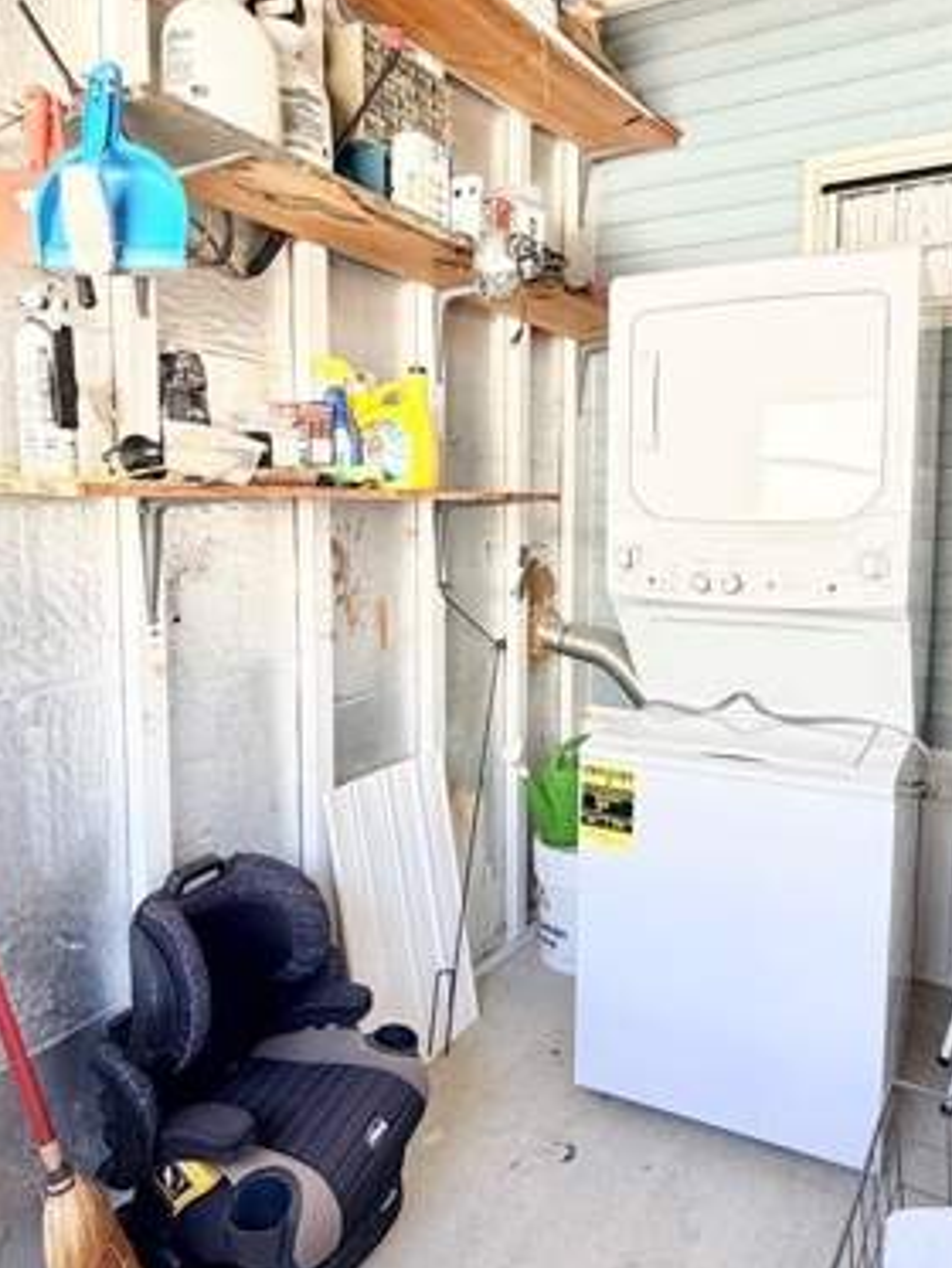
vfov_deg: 71.5
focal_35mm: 24
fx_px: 880
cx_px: 619
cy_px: 595
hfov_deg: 55.9
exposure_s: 1/110
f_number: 2.2
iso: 320
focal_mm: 2.22
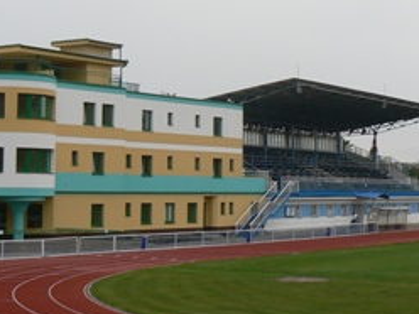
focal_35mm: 87
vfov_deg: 17.0
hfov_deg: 22.4
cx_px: 282
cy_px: 123
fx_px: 1053
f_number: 4
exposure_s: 1/80
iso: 80
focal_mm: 6
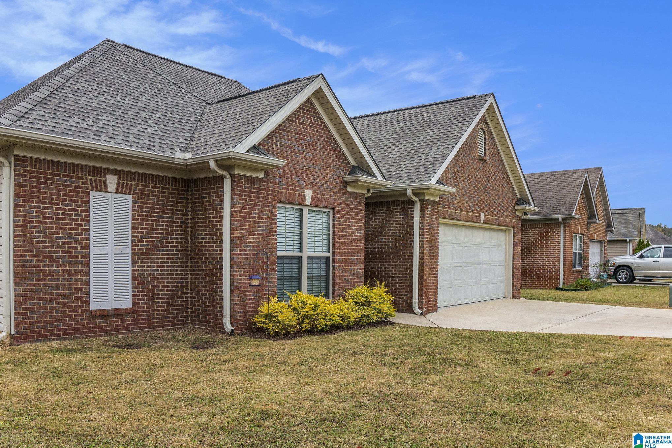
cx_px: 336
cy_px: 224
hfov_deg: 65.5
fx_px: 523
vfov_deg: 46.4
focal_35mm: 28
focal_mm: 19
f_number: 7.1
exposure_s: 1/400
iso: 160
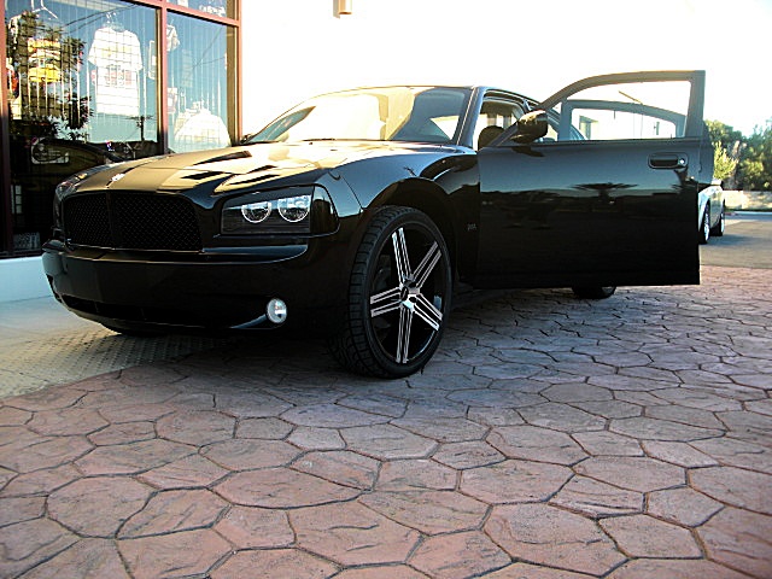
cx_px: 386
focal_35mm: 36
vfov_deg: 39.7
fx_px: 803
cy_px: 290
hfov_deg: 51.4
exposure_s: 1/80
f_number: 2.8
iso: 50
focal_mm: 6.3
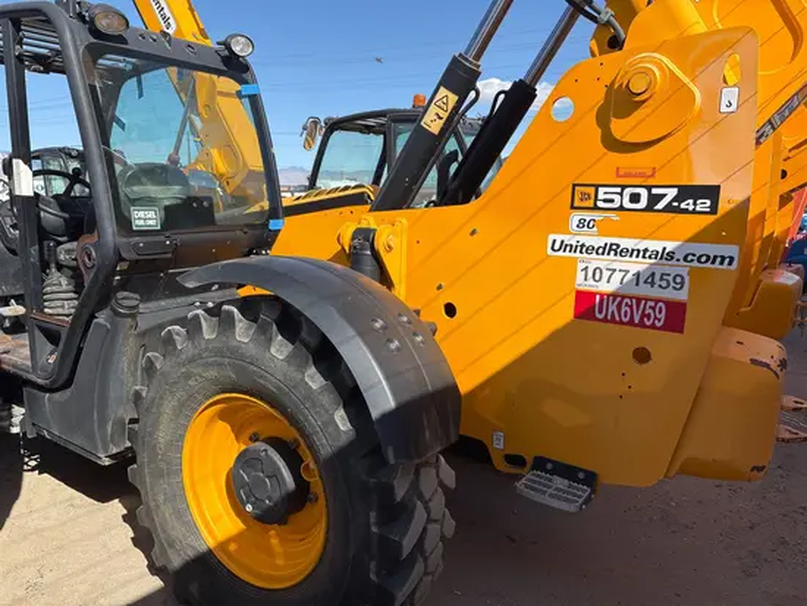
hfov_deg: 67.3
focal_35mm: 26
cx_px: 404
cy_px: 303
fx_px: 606
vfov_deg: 53.1
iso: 50
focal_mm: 5.96
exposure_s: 1/2985
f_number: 1.6
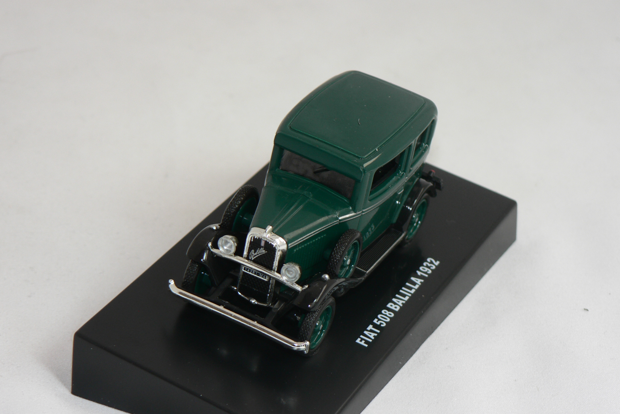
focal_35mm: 107
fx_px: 1843
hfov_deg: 19.1
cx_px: 310
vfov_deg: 12.8
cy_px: 223
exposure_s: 1/60
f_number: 3.2
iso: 80
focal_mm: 16.9
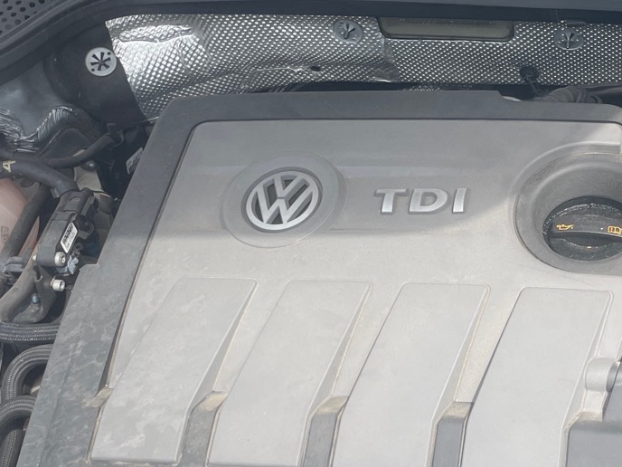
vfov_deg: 21.6
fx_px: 1222
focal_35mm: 68
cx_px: 504
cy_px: 221
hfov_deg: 27.9
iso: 32
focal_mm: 4.2
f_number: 1.6
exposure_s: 1/1006
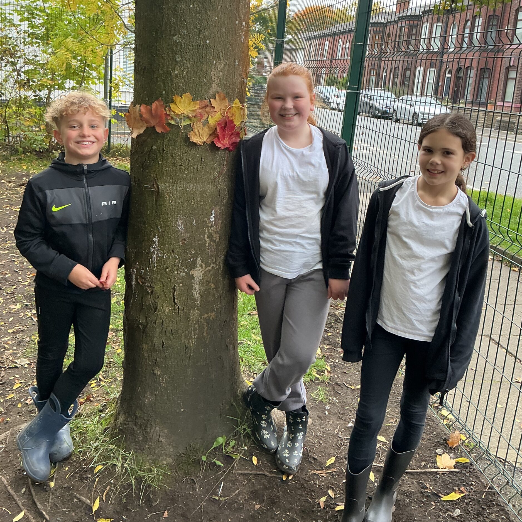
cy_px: 196
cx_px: 267
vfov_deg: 46.8
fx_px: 597
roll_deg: -4.3
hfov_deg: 47.2
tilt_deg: -11.1
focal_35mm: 35
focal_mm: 3
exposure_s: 1/100
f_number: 1.8
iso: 50
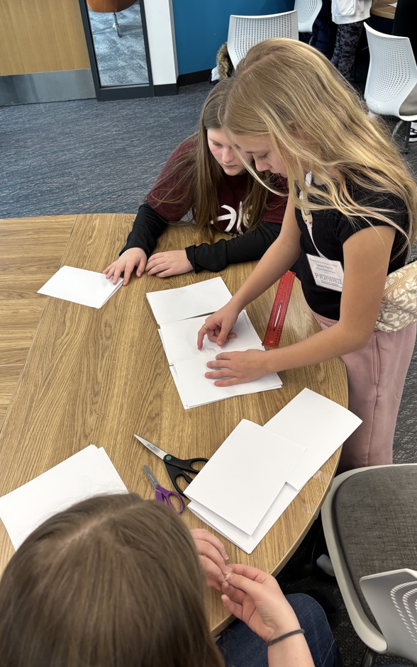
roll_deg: +5.2
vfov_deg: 62.9
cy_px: 332
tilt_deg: -40.6
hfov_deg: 41.7
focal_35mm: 30
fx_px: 546
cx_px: 172
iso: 125
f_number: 1.6
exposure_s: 1/120
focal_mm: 5.96
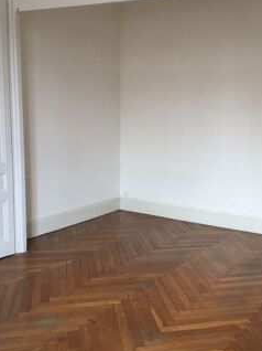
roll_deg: +0.4
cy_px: 177
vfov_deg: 47.9
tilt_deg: -5.5
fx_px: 394
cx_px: 173
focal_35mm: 39
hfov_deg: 36.4
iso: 40
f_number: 2.2
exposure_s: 1/30
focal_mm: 4.15
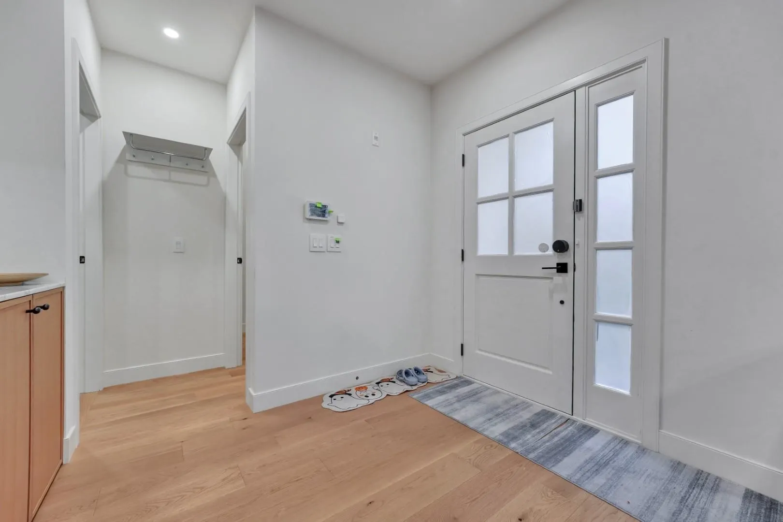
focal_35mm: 14
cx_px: 392
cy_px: 261
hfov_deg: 104.3
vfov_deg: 81.2
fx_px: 304
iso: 400
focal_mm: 14
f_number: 8
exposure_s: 1/20
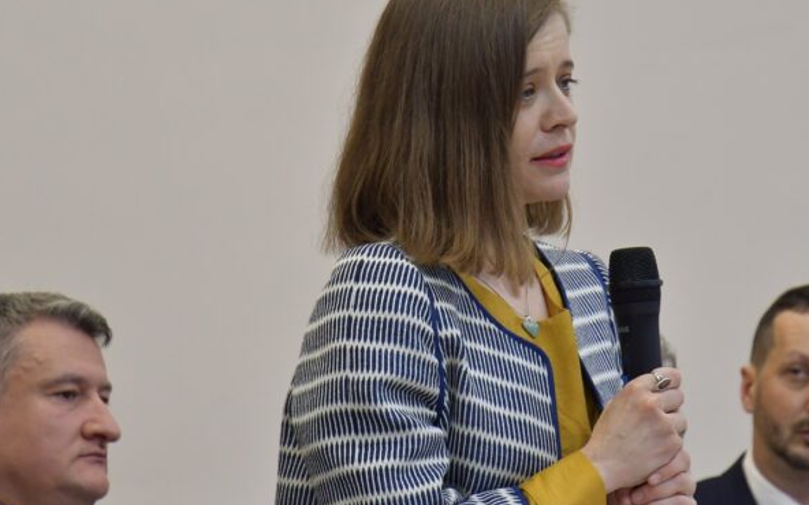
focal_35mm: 185
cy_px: 206
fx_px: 4079
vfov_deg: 7.1
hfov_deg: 11.3
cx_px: 462
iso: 1000
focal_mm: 70
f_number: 5.6
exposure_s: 1/125
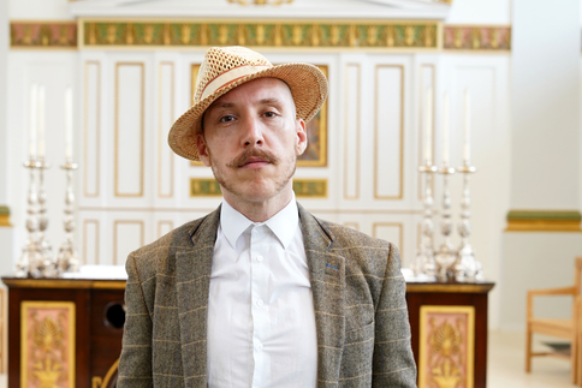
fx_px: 1003
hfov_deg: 32.3
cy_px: 225
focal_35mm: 62
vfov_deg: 21.9
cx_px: 255
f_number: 4.5
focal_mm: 50
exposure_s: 1/100
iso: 1250
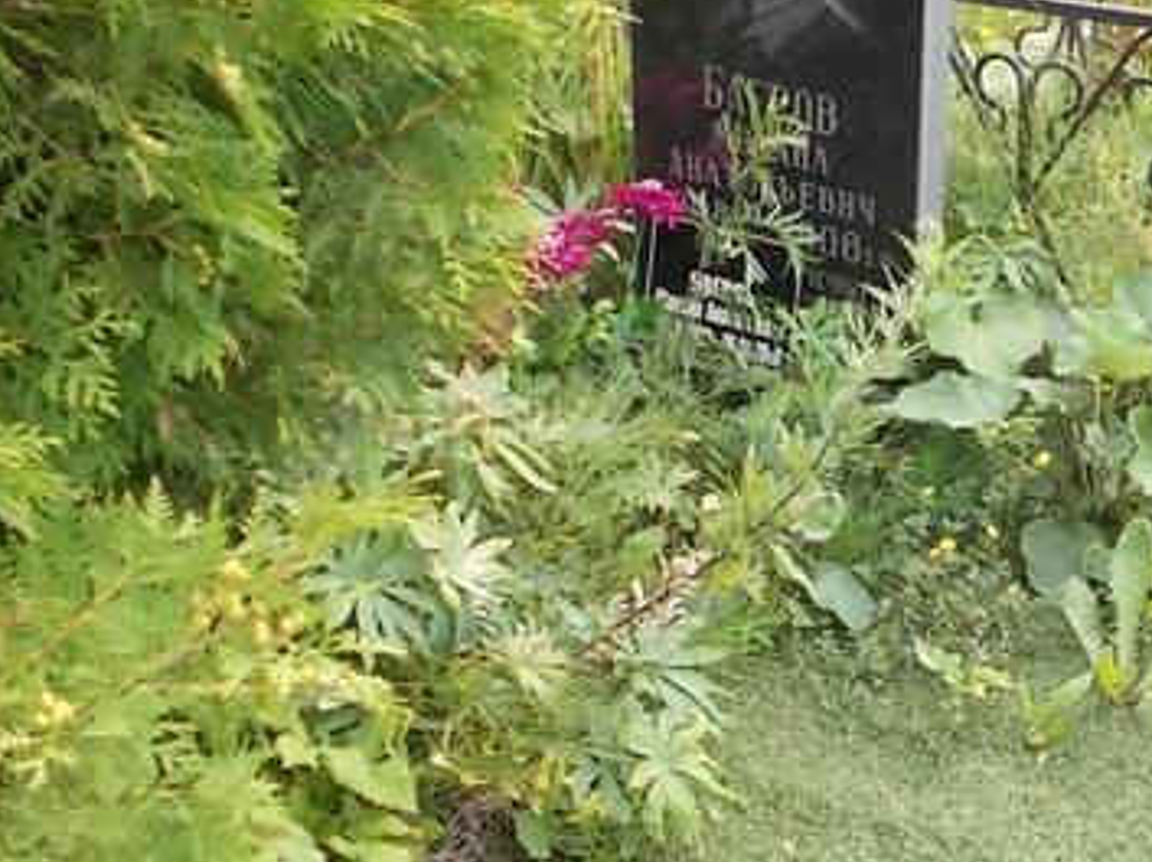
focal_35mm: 59
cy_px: 327
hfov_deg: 31.8
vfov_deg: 24.7
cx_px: 930
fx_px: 1961
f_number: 3.2
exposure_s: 1/125
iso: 80
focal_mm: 4.6
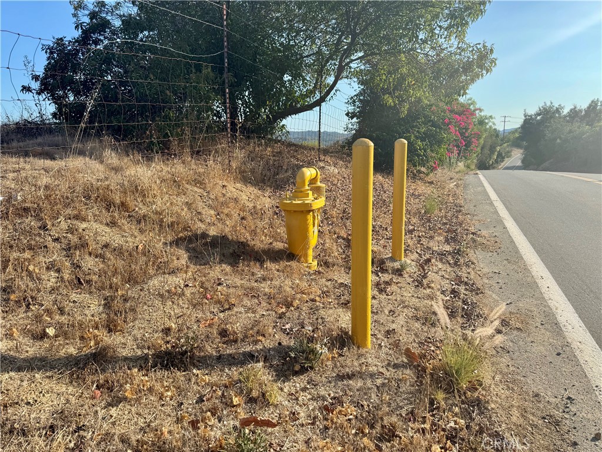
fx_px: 417
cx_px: 301
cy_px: 226
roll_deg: +0.5
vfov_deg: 56.8
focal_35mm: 24
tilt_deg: -13.4
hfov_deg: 71.6
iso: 80
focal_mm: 6.76
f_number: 1.78
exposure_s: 1/2415
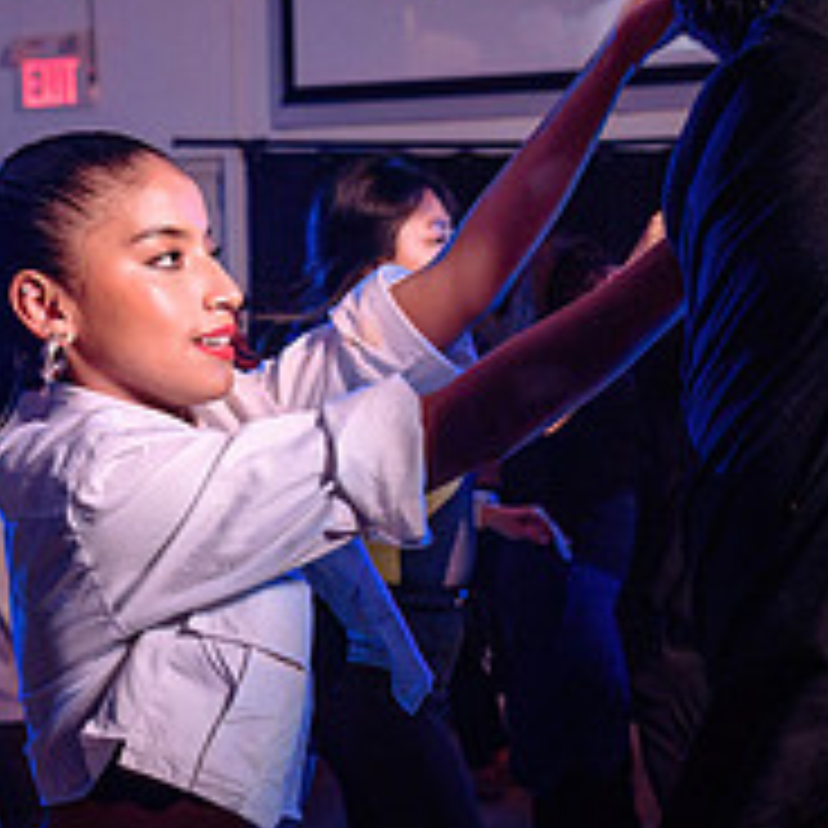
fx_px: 2030
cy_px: 587
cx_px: 464
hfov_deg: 23.0
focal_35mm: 75
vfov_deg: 22.9
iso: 800
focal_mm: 28
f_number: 3.2
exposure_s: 1/60
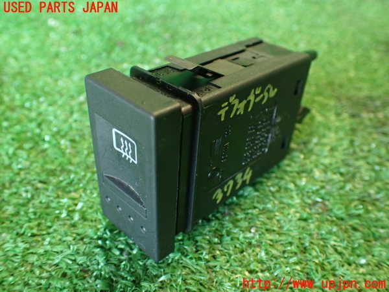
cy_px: 146
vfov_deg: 44.2
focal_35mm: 32
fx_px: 360
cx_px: 194
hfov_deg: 56.8
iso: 500
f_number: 2.4
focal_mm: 5.79
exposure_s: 1/30
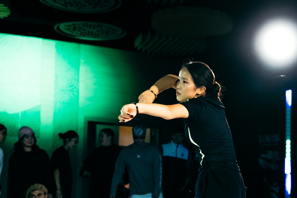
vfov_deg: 16.2
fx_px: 693
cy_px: 145
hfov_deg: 23.9
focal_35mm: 84
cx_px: 231
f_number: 2.8
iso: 2500
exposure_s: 1/640
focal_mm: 46
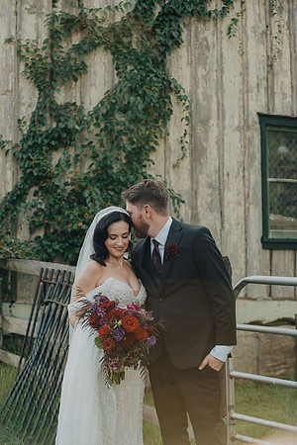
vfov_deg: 28.8
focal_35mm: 70
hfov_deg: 19.5
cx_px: 148
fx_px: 866
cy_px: 222
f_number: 4
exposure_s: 1/1250
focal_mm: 70
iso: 800
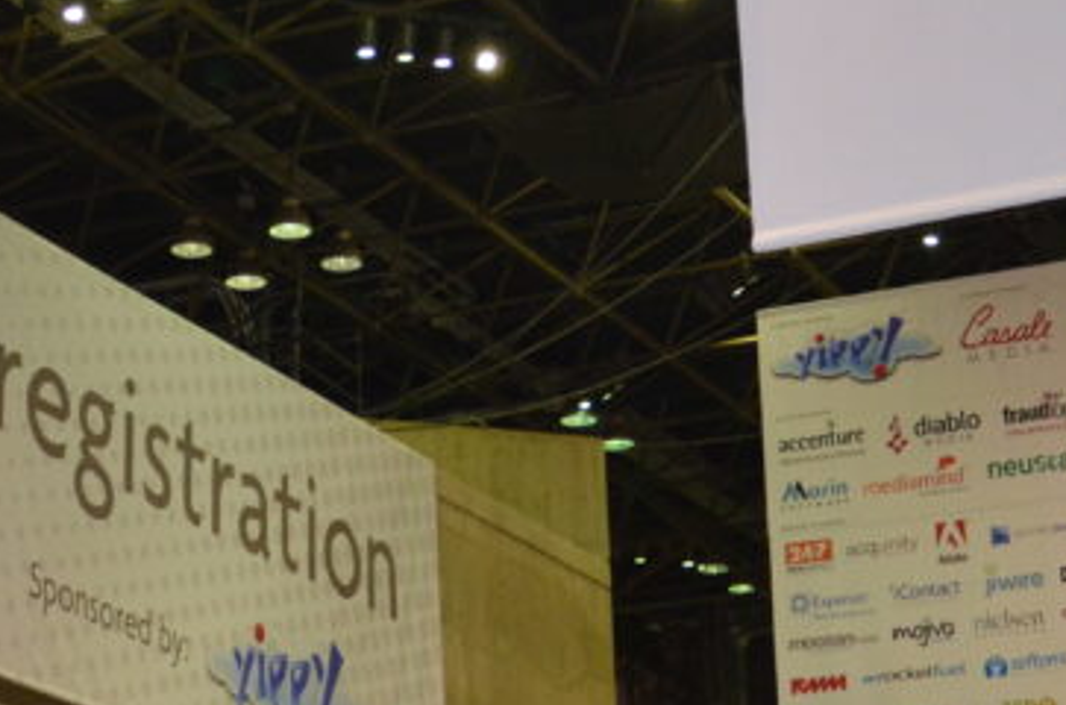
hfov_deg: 19.2
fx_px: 3131
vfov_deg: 12.6
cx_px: 323
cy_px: -125
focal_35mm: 106
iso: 1400
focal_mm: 24
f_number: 3.8
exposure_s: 1/60
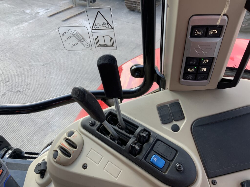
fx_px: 209
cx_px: 125
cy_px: 94
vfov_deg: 48.2
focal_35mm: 29
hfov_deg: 61.7
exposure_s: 1/122
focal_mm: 3
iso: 20
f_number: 1.8
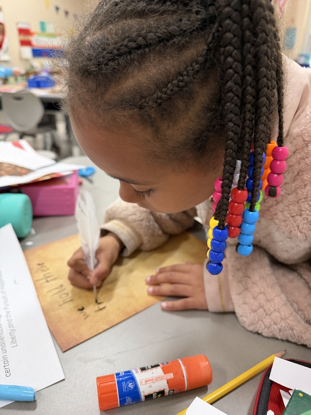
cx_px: 156
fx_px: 287
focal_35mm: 24
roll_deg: -1.5
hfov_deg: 56.8
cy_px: 208
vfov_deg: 71.6
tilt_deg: -26.2
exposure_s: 1/60
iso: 320
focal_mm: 6.76
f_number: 1.78
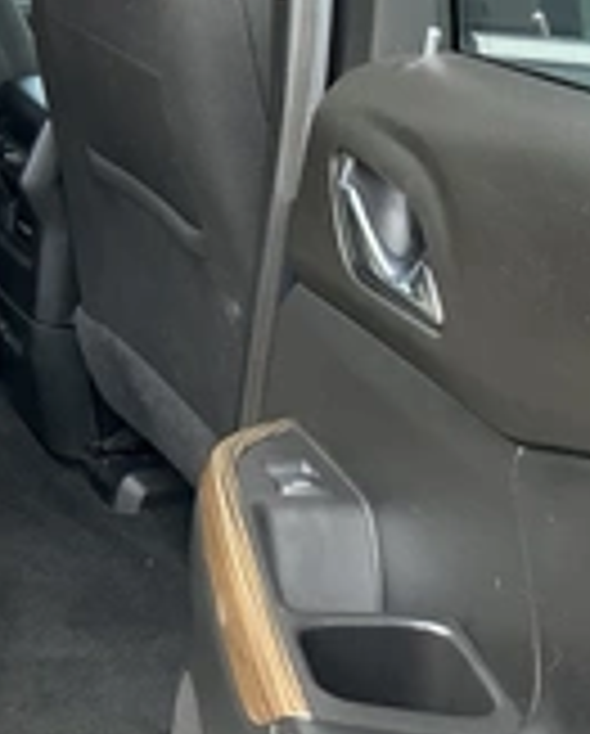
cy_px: 221
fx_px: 1458
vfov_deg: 28.0
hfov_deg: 20.6
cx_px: -203
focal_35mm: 67
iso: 32
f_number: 1.8
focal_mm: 3
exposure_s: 1/152
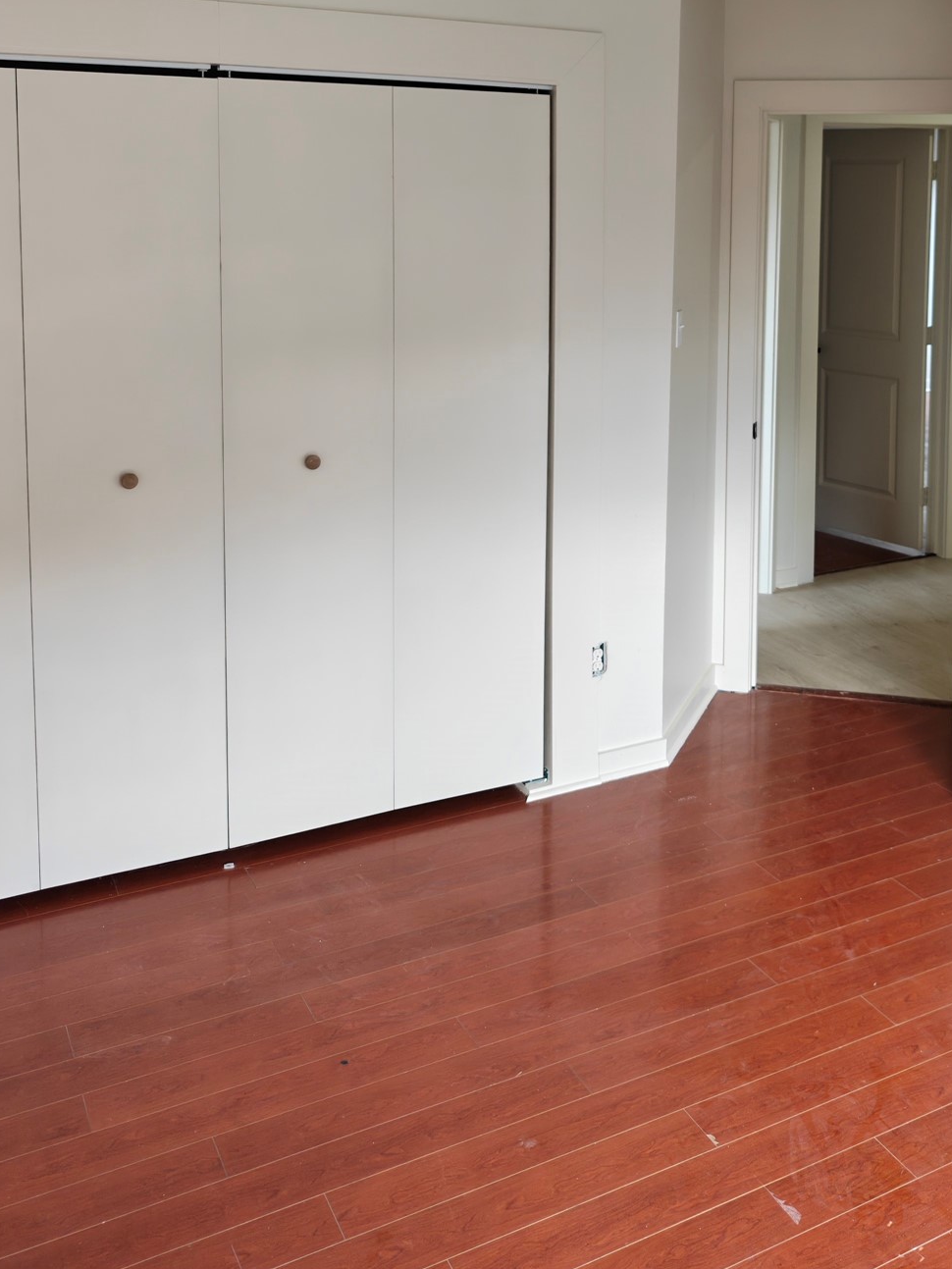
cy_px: 328
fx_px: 1393
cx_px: 727
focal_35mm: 38
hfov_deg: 36.7
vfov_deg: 47.3
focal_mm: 6.57
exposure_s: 1/120
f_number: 1.68
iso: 134
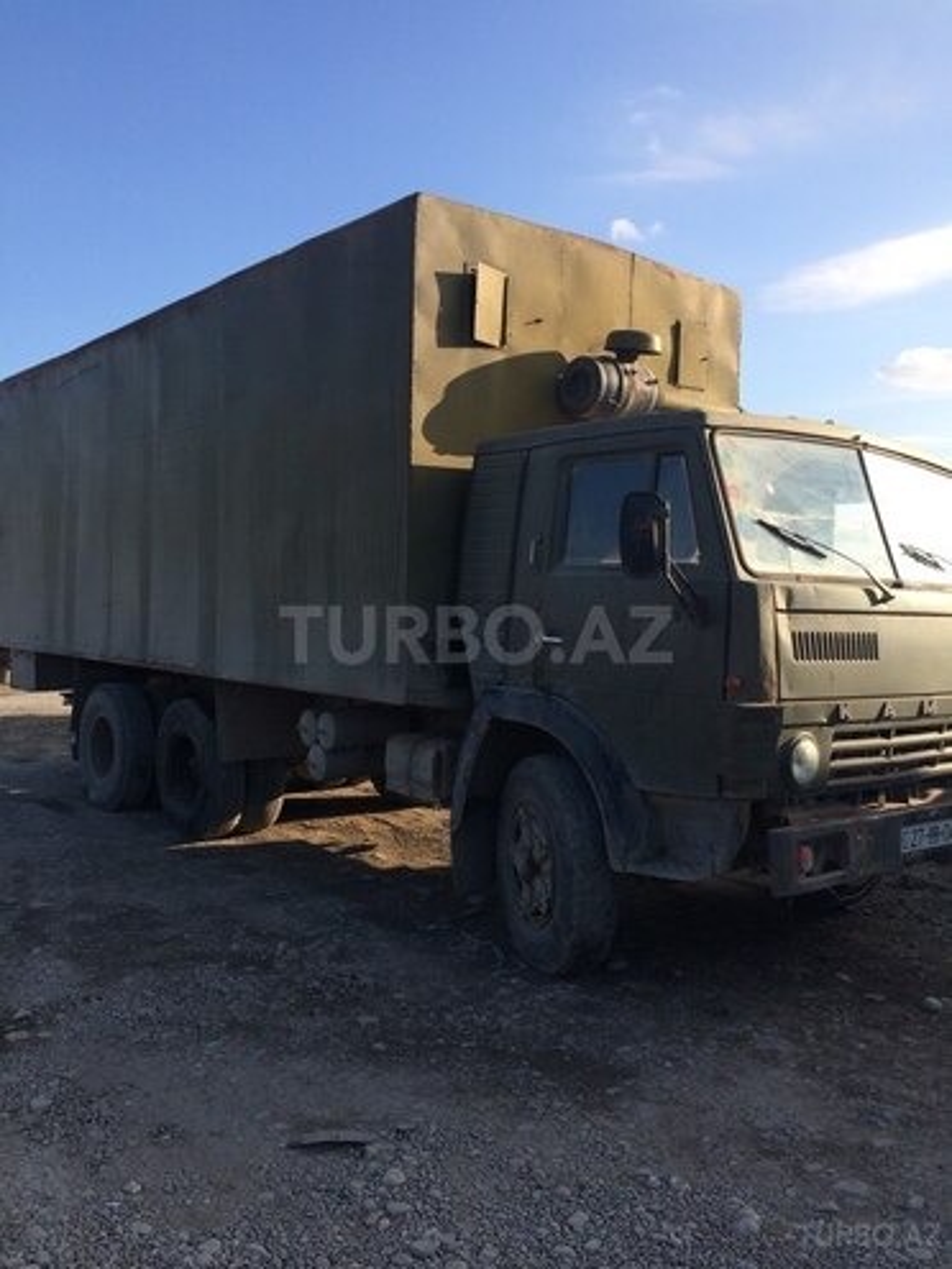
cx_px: 476
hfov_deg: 48.2
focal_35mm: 29
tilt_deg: -3.7
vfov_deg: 61.7
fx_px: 1063
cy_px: 634
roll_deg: +1.2
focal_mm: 4.15
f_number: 2.2
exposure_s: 1/1282
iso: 32
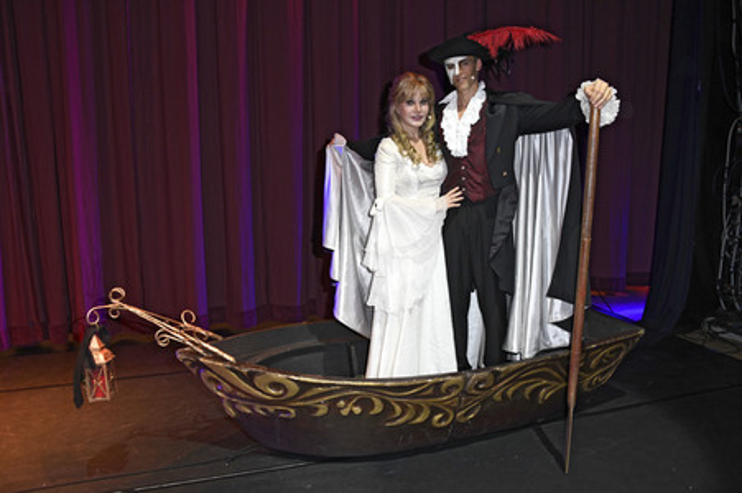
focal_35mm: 28
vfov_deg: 46.3
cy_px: 246
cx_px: 371
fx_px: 577
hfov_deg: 65.5
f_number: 6.3
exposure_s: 1/125
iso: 2000
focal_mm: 28
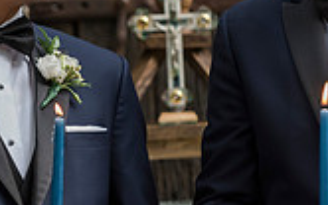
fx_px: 5367
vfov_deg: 2.2
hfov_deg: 3.5
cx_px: 30
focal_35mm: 600
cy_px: 42
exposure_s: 1/320
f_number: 3.5
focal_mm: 155
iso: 800
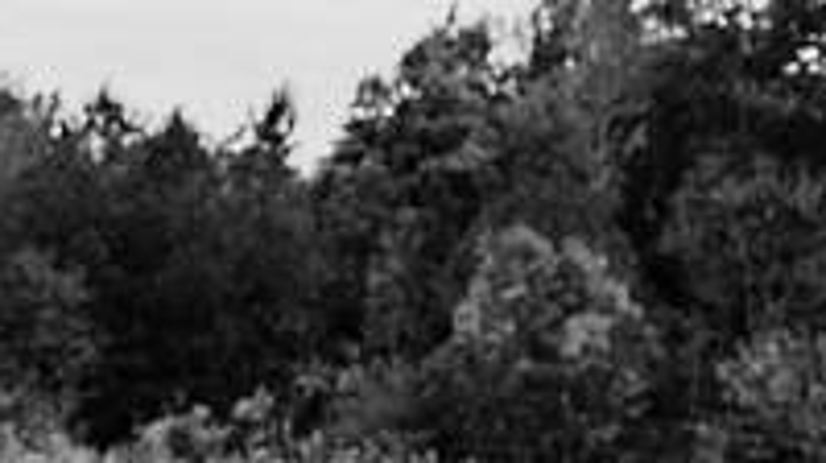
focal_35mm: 77
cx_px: -29
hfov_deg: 25.9
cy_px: 535
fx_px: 1685
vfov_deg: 15.2
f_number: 2.2
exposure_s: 1/800
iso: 125
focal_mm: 24
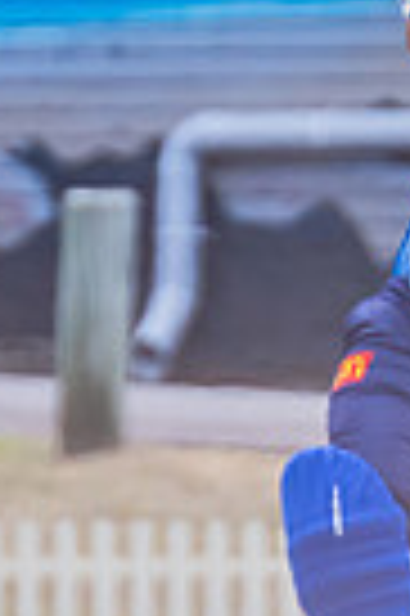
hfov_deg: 0.4
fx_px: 52575
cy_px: 302
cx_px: 602
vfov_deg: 0.7
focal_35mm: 3070
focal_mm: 600
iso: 800
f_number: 9
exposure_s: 1/2000
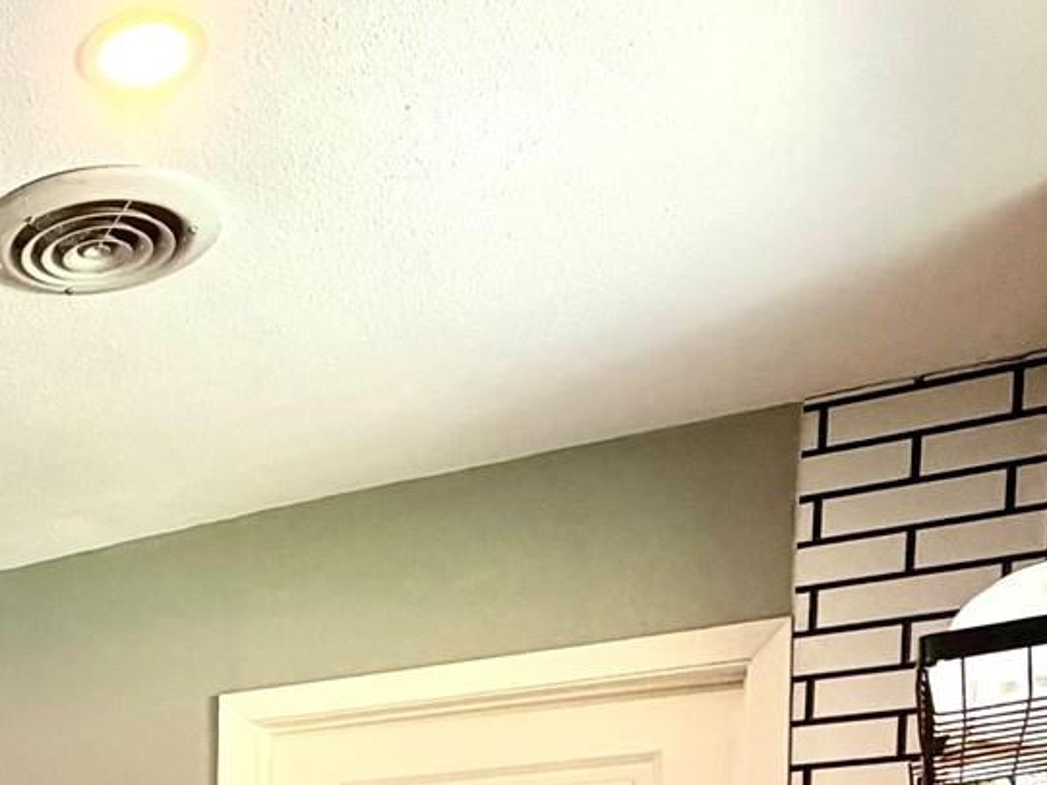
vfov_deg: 22.7
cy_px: 1160
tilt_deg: -4.6
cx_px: -217
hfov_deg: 30.5
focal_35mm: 53
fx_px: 1603
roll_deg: +1.0
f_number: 2.2
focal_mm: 2.22
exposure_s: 1/60
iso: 250
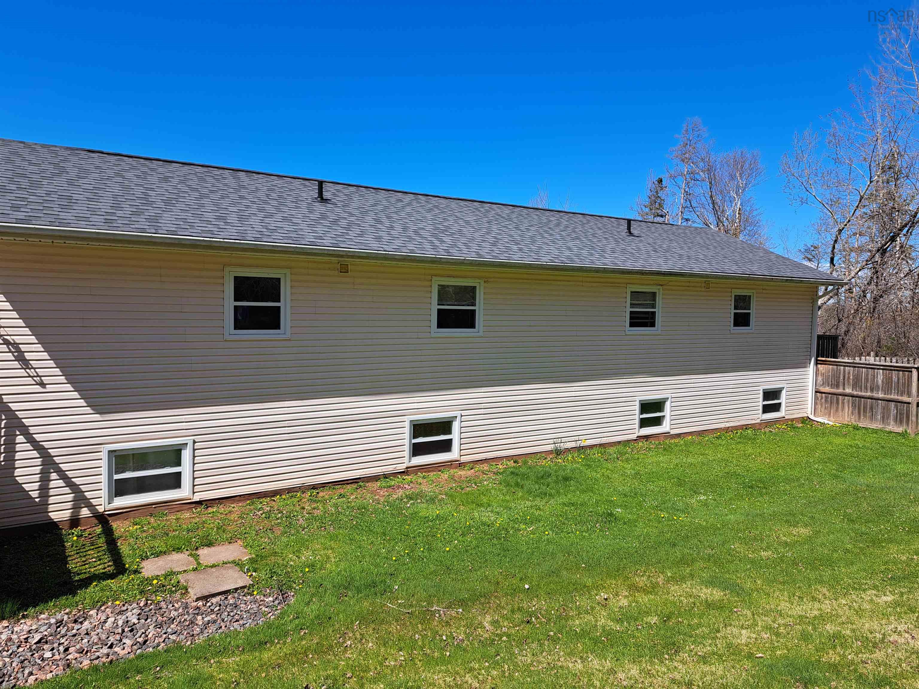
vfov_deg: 56.8
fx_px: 637
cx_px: 460
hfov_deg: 71.6
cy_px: 344
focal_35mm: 24
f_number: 1.8
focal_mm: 5.23
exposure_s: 1/784
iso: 50
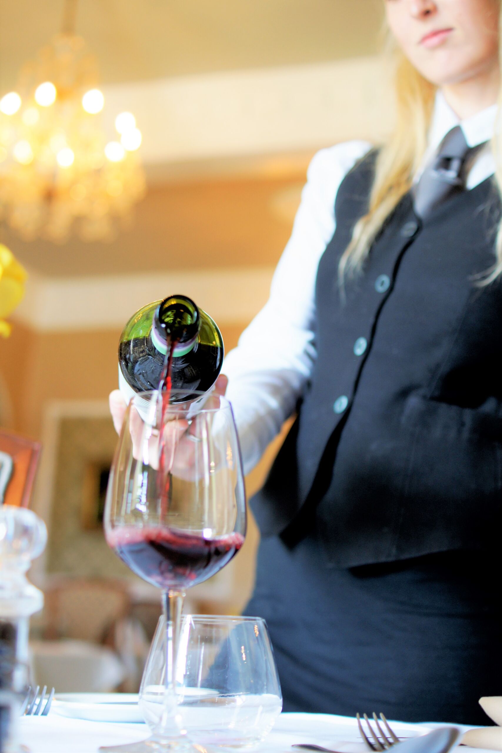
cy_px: 376
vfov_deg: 37.8
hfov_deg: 25.8
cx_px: 251
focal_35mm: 52
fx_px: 1098
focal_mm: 35
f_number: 2.5
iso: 200
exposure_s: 1/80
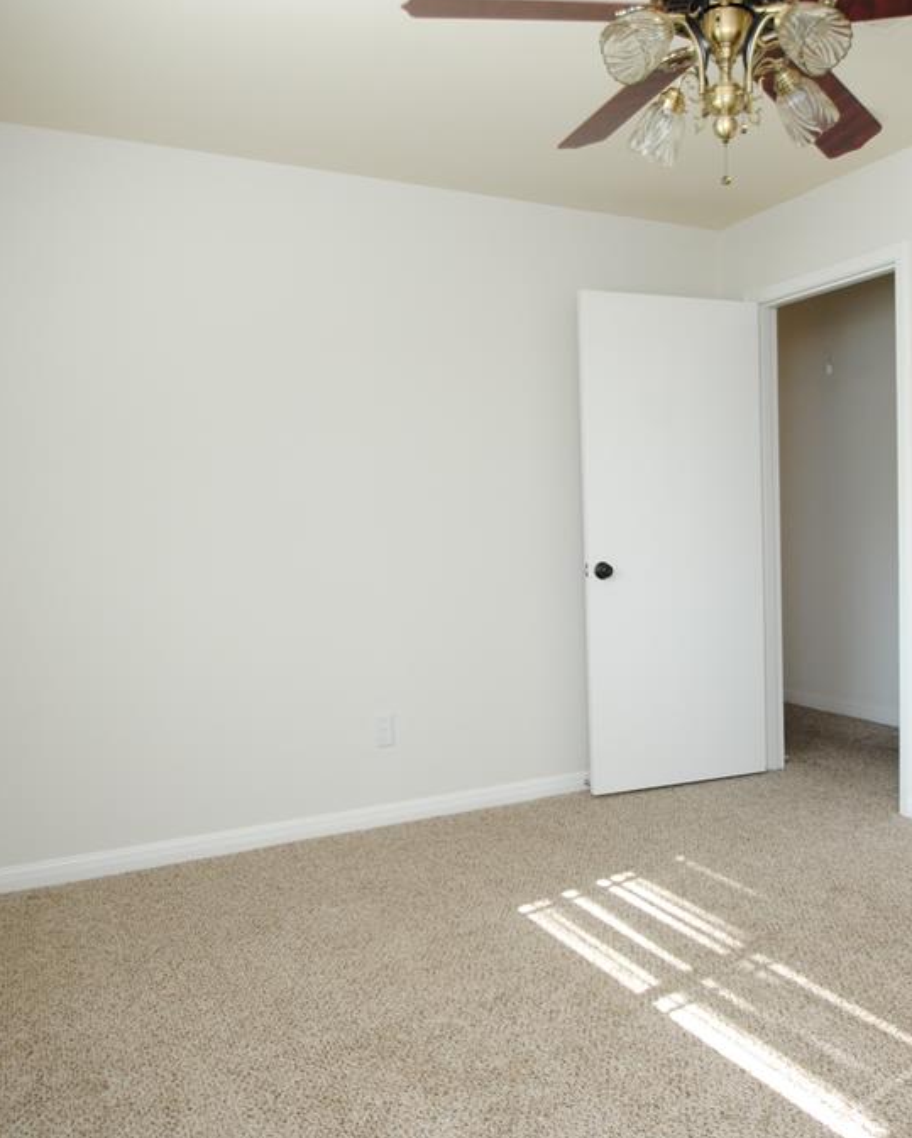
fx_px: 1012
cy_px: 566
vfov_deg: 58.7
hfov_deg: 47.6
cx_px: 618
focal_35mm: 30
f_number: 4
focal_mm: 14
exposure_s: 1/60
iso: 200
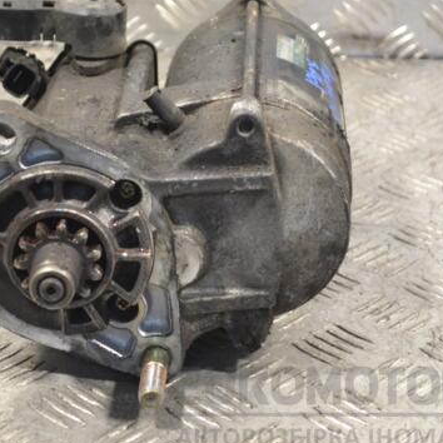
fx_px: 1719
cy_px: 219
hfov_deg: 14.7
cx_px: 153
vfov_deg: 14.7
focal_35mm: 119
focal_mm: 55
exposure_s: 1/125
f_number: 5.6
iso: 3200
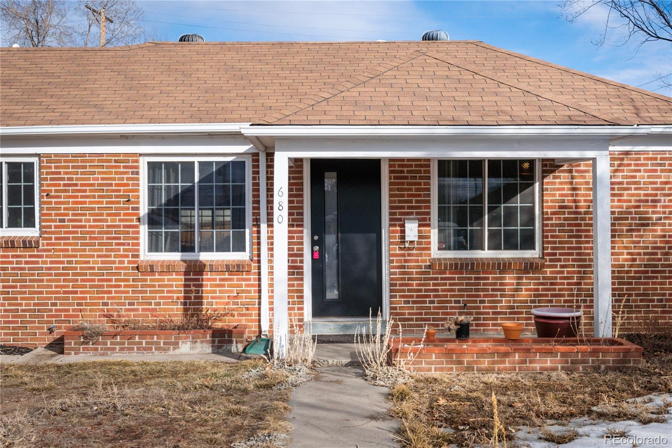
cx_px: 336
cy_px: 224
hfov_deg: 46.4
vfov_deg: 31.9
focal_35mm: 42
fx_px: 784
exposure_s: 1/1600
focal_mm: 28
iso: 200
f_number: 4.5
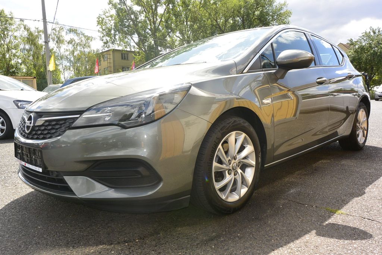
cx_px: 191
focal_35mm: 27
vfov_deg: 47.9
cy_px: 128
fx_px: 287
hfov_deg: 67.4
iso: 160
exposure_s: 1/250
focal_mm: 10
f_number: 7.1
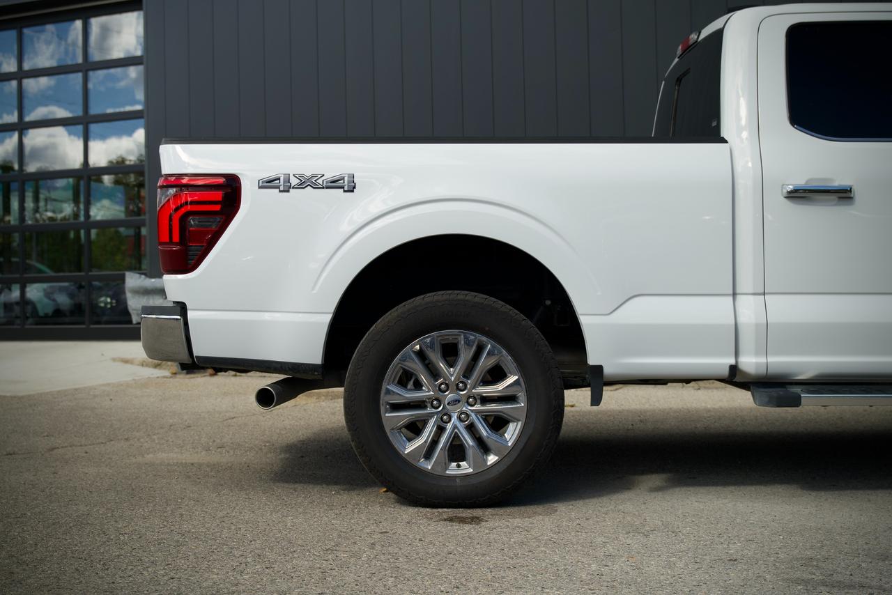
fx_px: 1145
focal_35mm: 46
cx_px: 446
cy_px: 298
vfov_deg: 29.1
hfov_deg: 42.6
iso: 250
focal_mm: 30.8
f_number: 2.8
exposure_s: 1/50
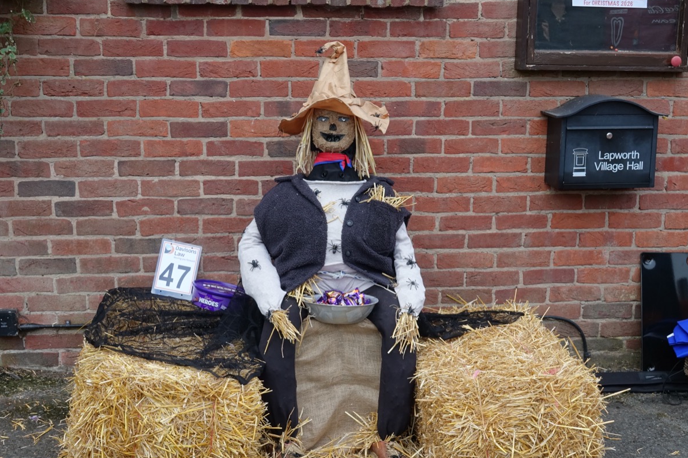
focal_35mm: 54
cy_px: 262
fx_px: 1032
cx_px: 336
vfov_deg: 25.0
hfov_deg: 36.9
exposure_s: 1/125
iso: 400
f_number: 8
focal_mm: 16.92
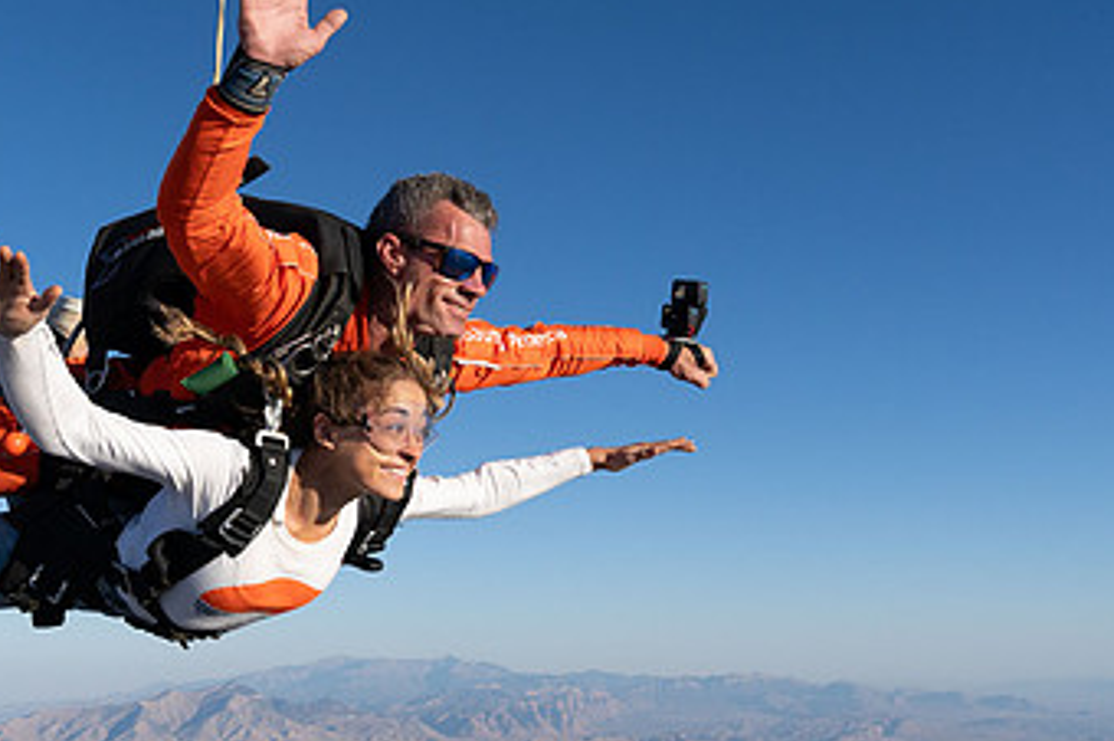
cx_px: 429
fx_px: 1267
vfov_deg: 32.2
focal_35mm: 41
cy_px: 225
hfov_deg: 47.1
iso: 800
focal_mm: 24
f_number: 9
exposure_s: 1/2000
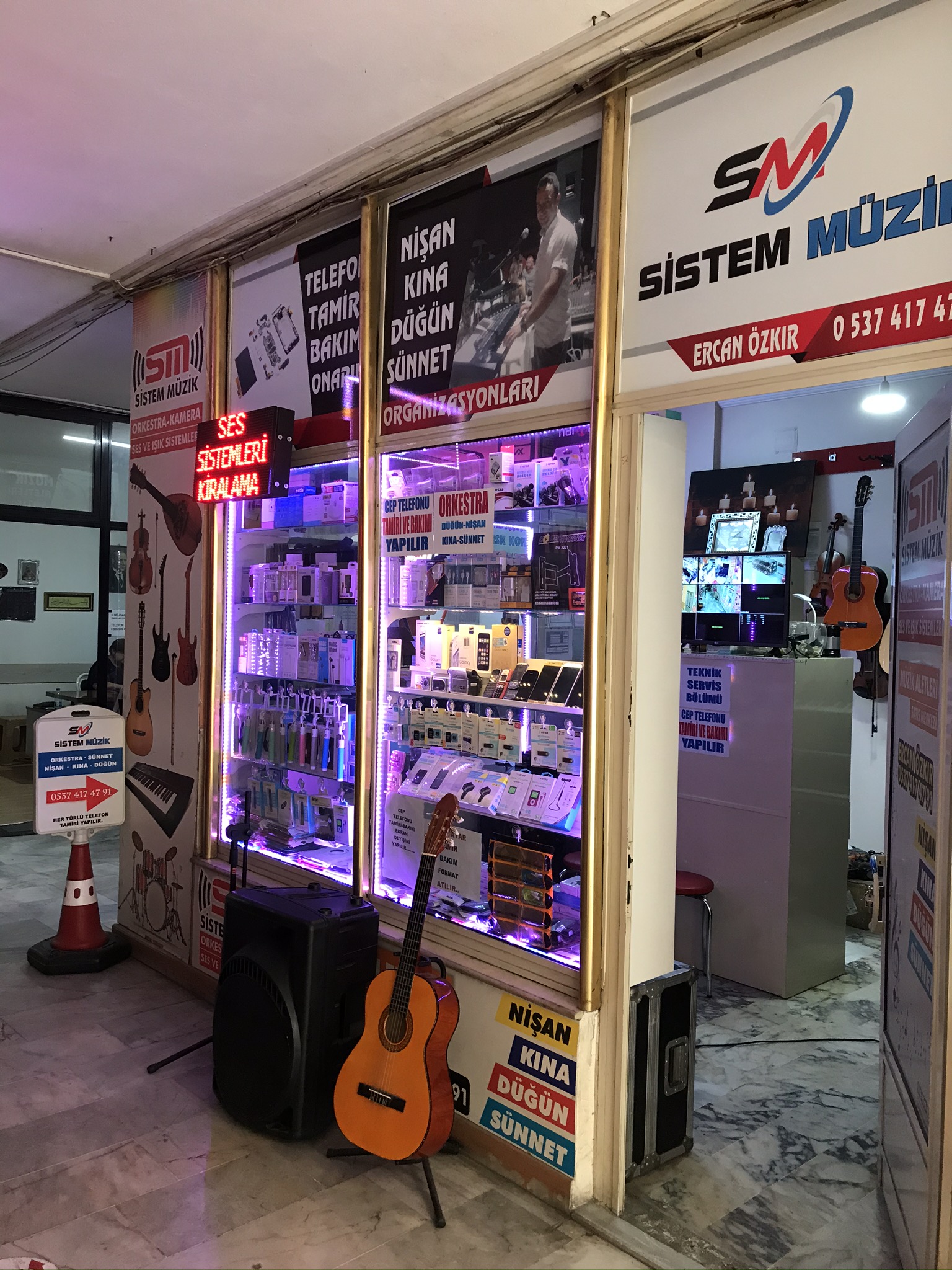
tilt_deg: -0.2
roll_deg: -1.3
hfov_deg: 49.7
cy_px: 635
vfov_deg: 63.4
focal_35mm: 28
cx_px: 476
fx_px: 1027
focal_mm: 3.99
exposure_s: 1/17
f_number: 1.8
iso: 50
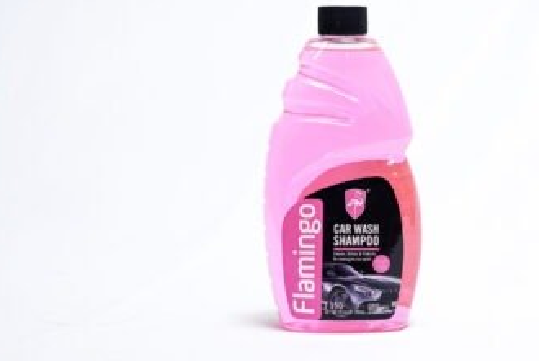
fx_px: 1229
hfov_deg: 24.6
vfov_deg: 16.7
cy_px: 138
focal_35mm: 82
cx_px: 343
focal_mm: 63
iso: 3200
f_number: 8
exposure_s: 1/250
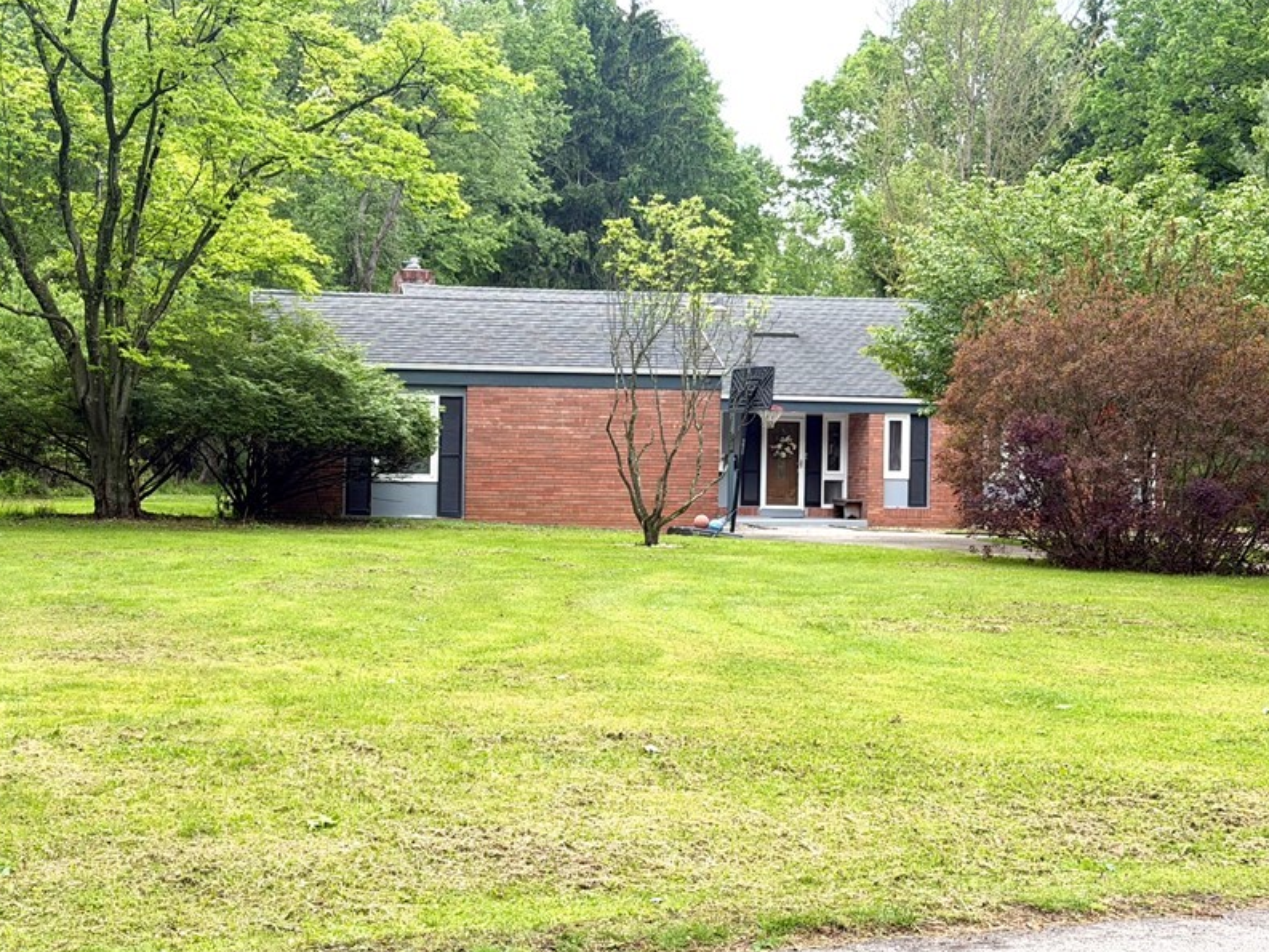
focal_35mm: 62
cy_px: 504
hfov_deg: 31.1
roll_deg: -0.2
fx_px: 2273
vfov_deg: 23.7
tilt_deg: +0.3
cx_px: 539
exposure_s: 1/326
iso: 80
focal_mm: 6.76
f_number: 1.78
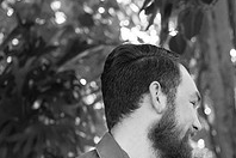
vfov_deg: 2.9
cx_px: 307
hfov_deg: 4.3
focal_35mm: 476
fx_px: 3120
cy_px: 204
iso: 500
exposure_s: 1/250
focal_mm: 90
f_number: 4.8
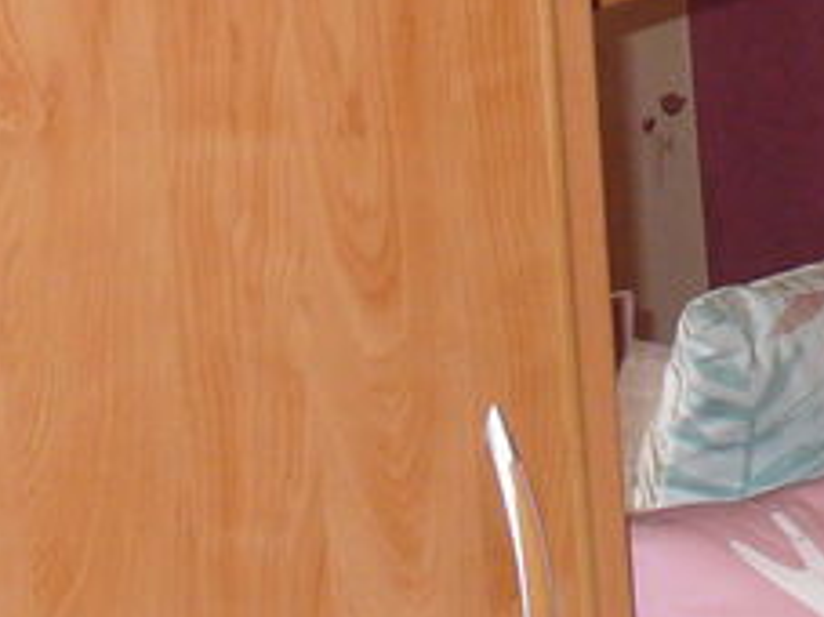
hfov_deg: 11.9
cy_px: -338
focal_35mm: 163
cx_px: 973
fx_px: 3878
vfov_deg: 8.9
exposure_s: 1/60
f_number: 2.8
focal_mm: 6.1
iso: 150
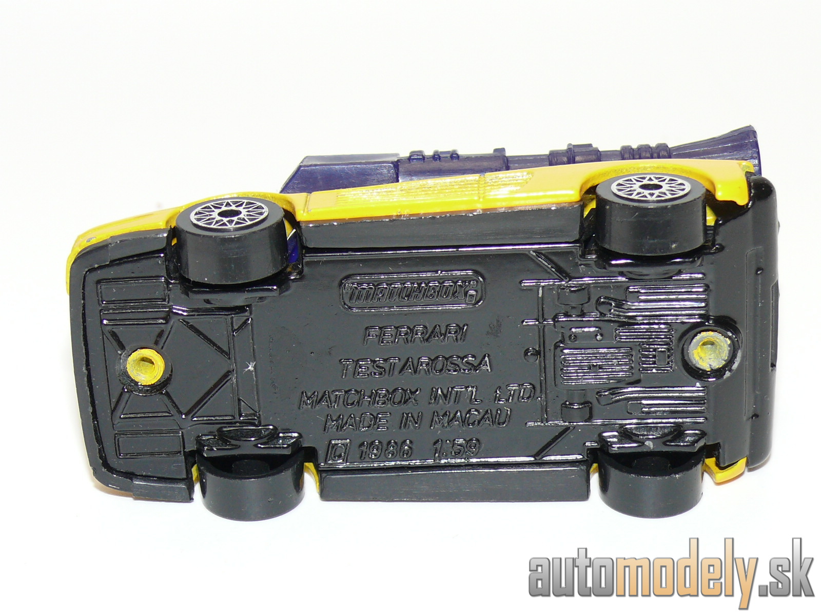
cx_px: 410
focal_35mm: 103
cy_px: 308
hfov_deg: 19.1
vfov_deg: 14.4
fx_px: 2443
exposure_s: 1/30
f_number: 4
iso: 100
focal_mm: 13.4
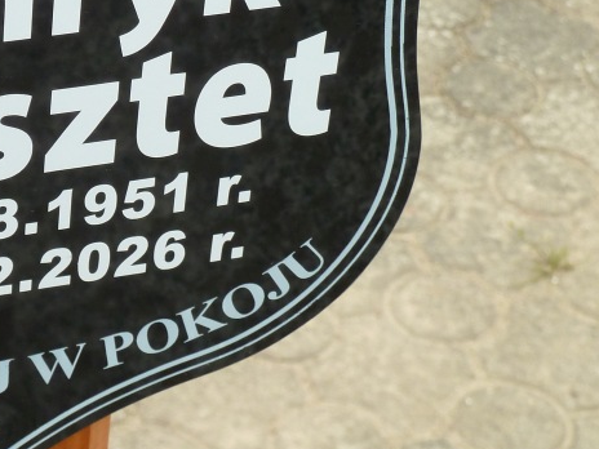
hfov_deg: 13.2
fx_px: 2561
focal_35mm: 148
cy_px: 117
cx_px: 63
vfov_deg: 10.0
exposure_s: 1/320
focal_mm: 11
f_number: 4.1
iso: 160
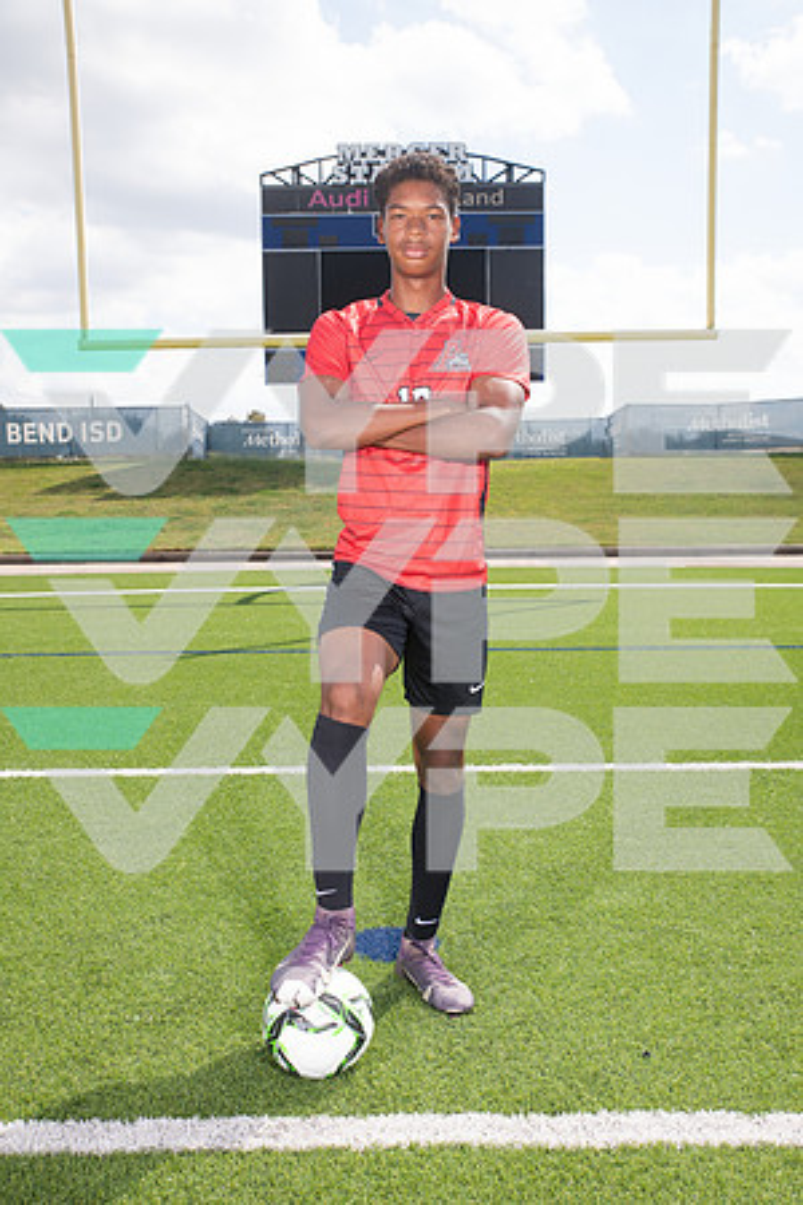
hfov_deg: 36.9
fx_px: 1204
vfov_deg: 53.1
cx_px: 402
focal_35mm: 36
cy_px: 602
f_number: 7.1
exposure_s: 1/320
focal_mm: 36
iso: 125
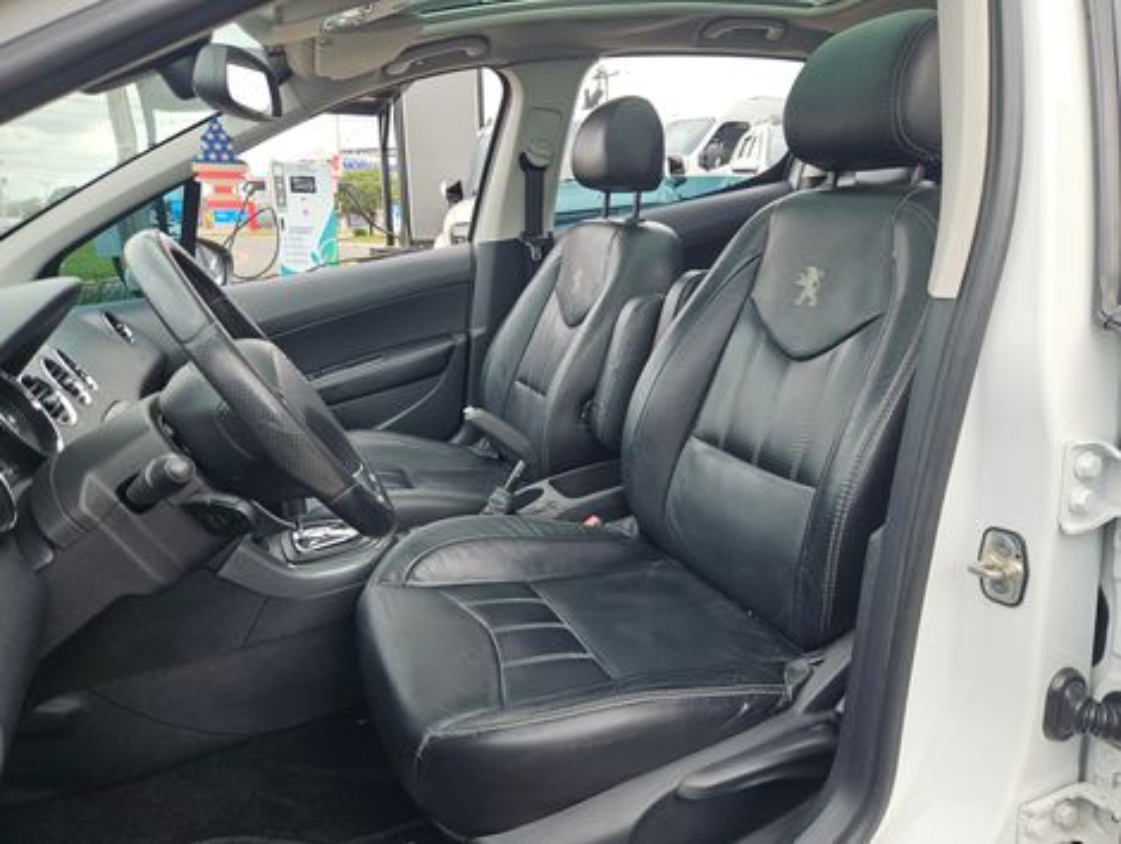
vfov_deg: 59.0
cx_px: 560
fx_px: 746
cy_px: 422
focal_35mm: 23
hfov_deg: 73.8
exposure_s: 1/239
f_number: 1.8
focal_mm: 5.4
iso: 25
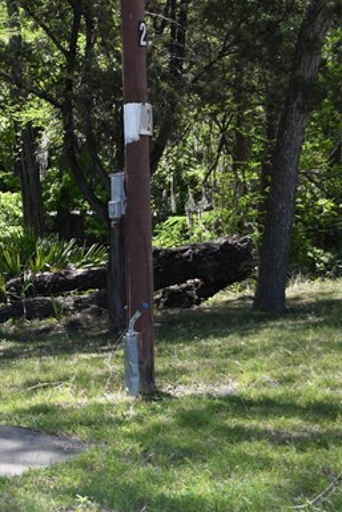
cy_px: 251
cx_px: -238
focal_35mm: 76
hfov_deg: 15.8
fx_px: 1082
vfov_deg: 26.6
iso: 64
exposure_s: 1/250
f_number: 3.5
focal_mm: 18
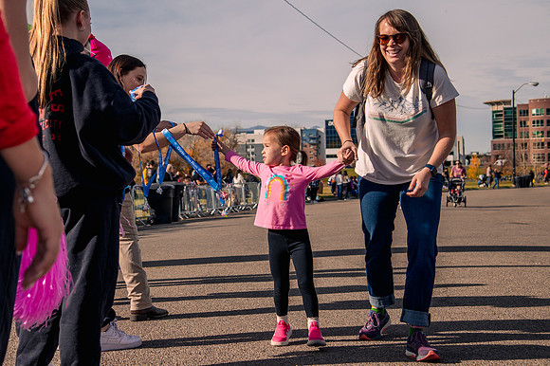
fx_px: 1008
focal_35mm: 66
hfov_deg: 30.4
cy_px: 147
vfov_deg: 20.6
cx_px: 200
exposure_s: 1/1600
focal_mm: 50
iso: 200
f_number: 5.6
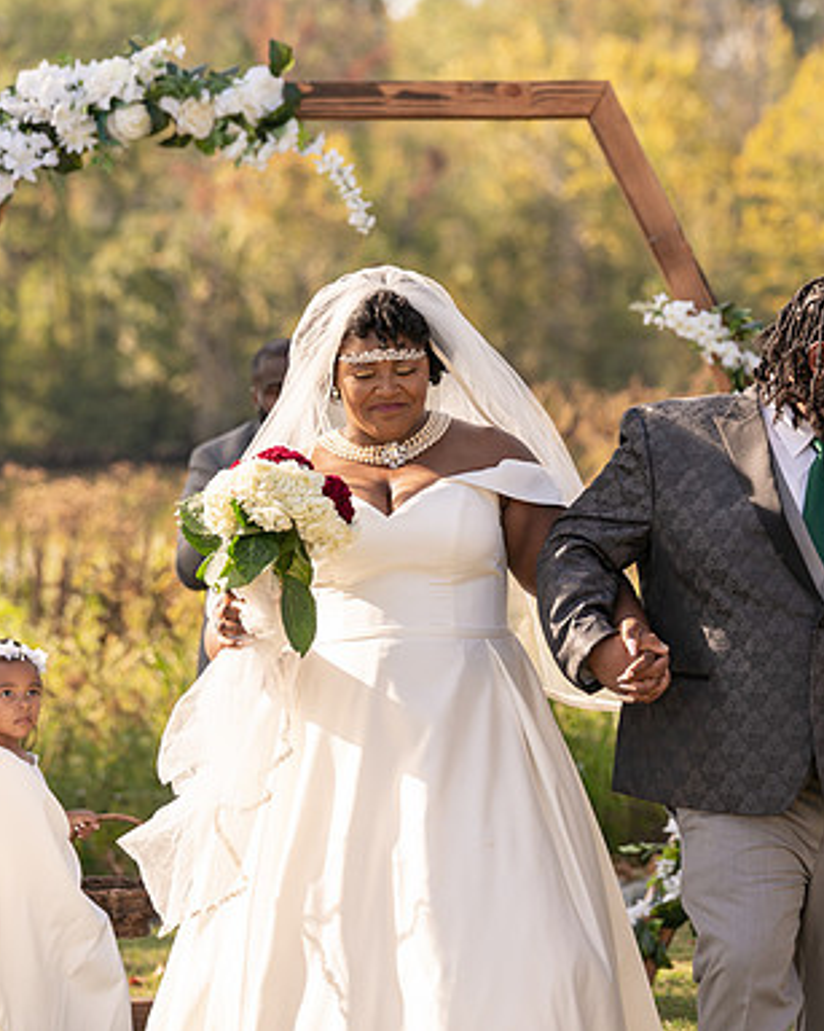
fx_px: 5459
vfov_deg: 10.8
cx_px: 628
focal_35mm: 179
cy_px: 514
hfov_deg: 8.6
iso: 100
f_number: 4
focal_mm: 124
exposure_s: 1/500
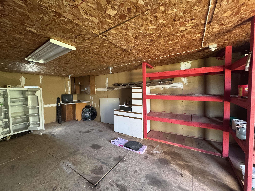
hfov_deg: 102.1
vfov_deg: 85.7
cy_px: 96
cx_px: 128
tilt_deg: -2.5
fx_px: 103
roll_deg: +1.5
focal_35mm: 14
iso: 400
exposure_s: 1/60
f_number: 2.2
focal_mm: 2.22
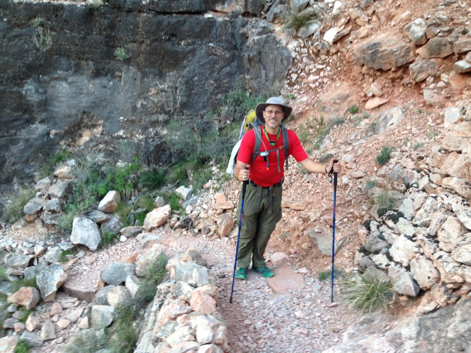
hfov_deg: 55.4
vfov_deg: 42.9
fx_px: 449
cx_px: 236
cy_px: 176
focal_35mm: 33
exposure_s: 1/30
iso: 50
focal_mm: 4.12
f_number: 2.4
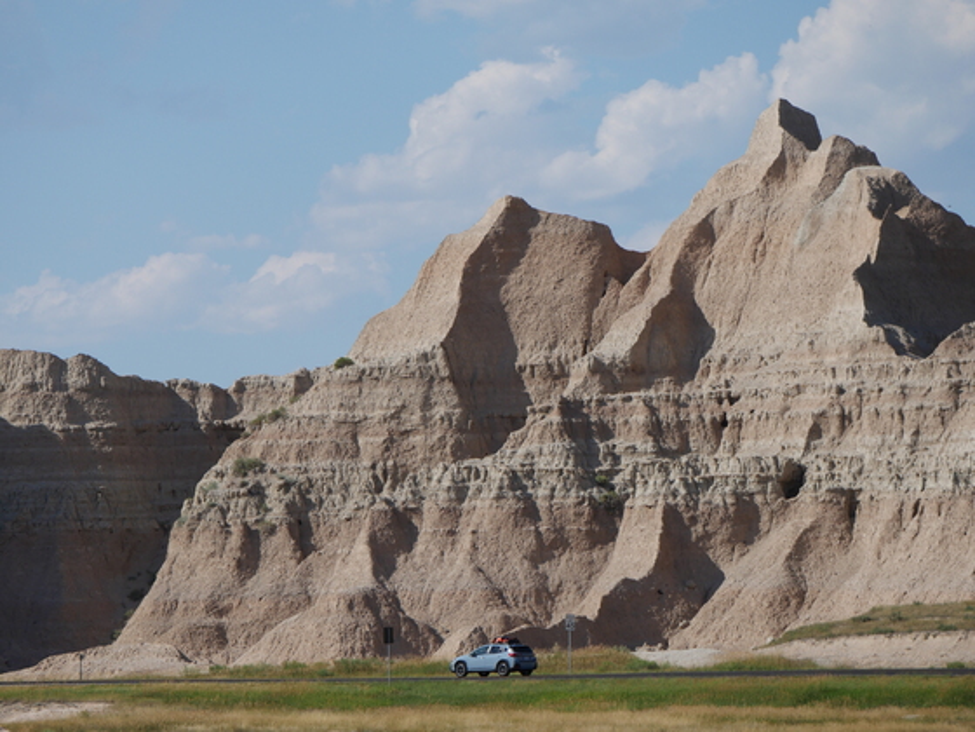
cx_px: 488
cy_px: 366
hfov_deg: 7.9
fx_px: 7098
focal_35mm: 252
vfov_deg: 5.9
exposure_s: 1/800
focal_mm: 126
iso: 200
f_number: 7.1
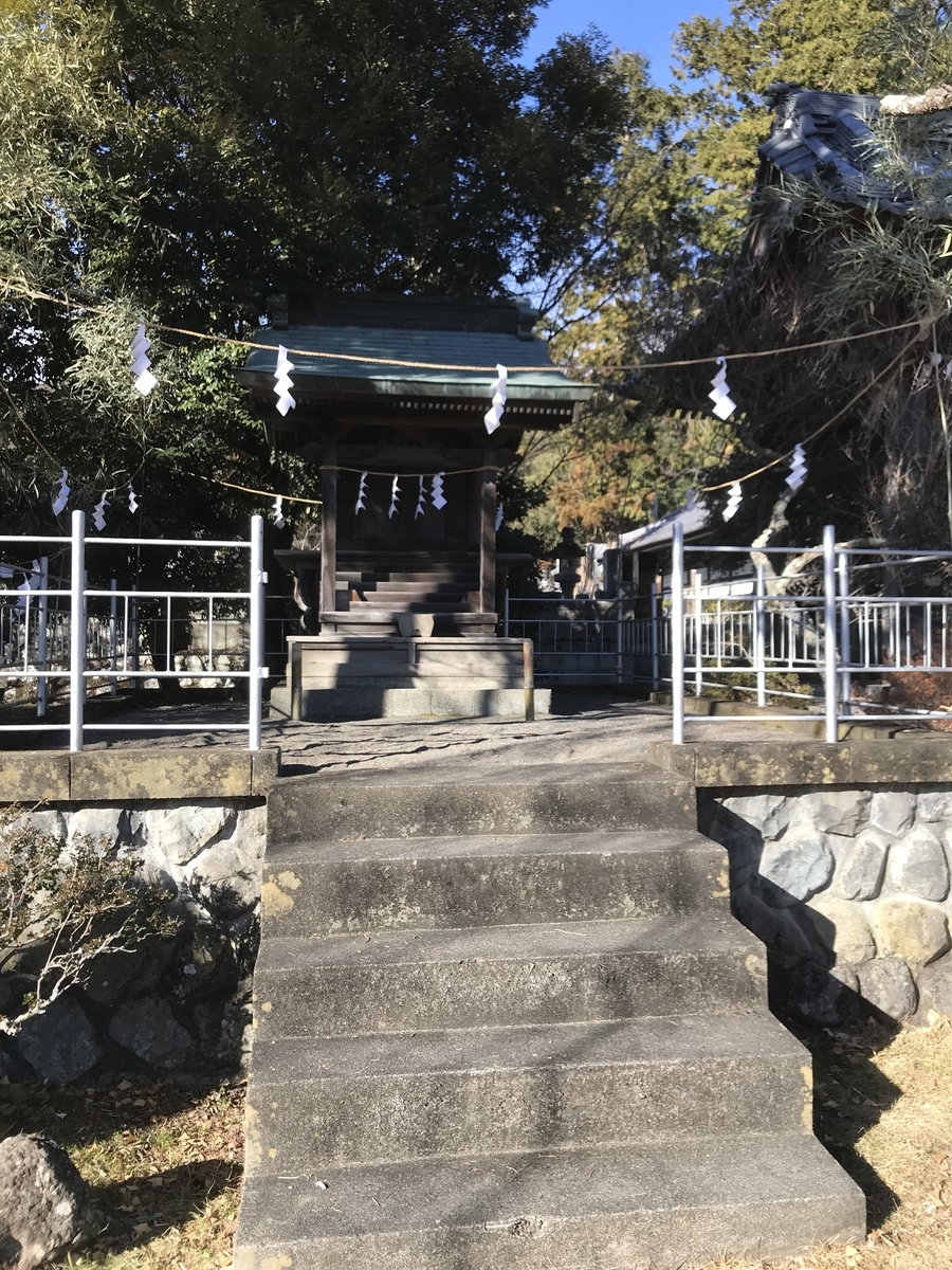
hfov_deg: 49.7
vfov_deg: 63.4
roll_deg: -0.9
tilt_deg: -1.3
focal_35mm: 28
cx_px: 476
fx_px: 1027
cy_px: 635
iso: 20
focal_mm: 3.99
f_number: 1.8
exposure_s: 1/679
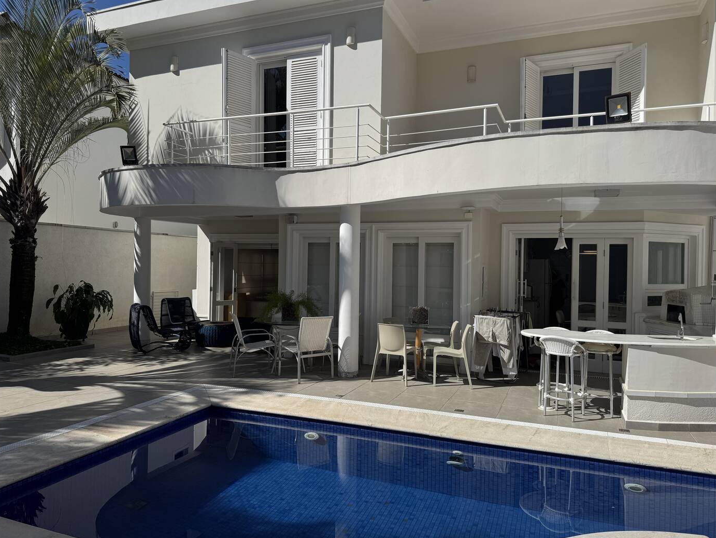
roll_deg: -0.3
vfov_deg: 54.9
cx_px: 358
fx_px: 517
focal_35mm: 25
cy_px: 264
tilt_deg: +0.4
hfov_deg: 69.4
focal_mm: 6.76
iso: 80
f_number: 1.78
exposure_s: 1/9009
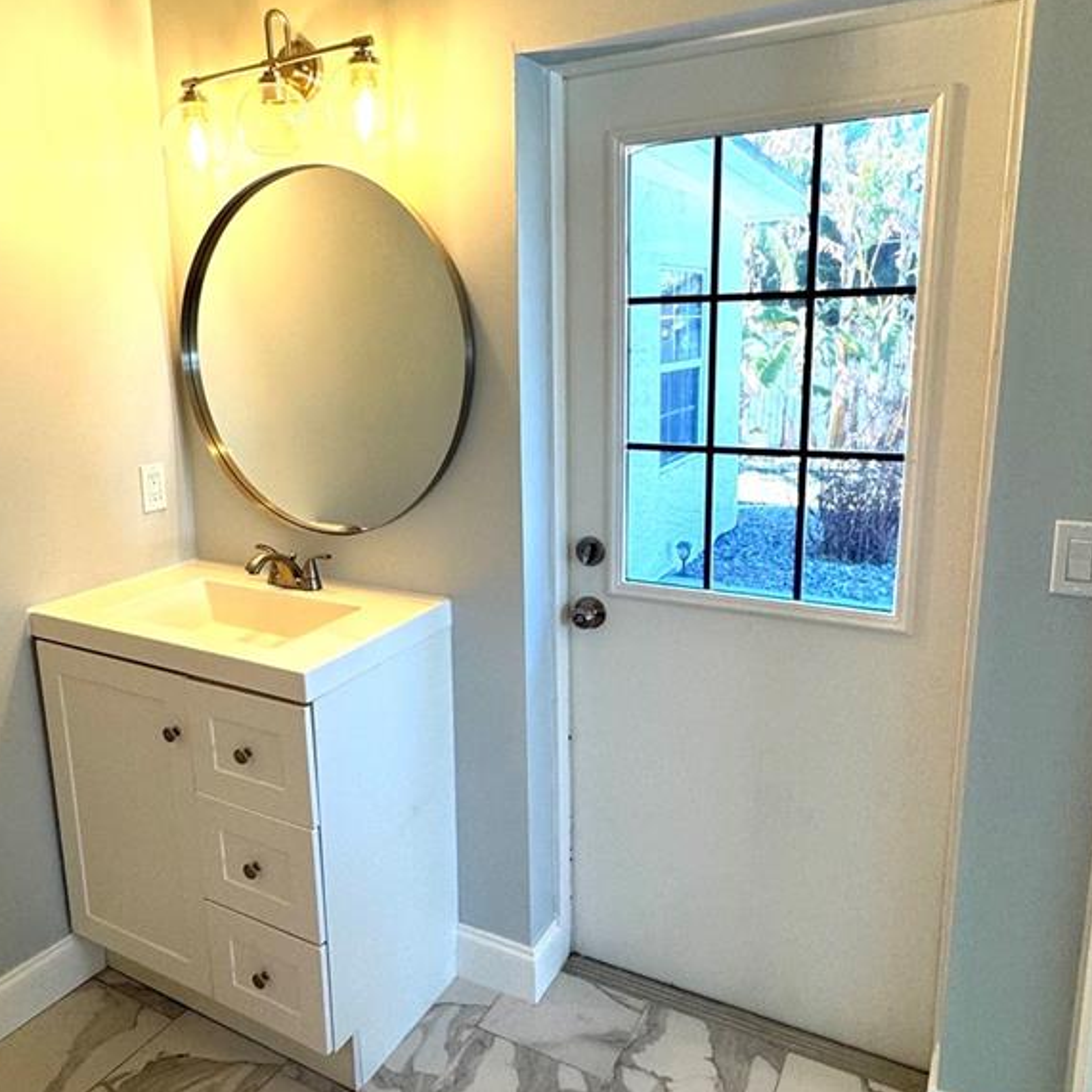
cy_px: 513
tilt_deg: -11.9
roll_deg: +2.1
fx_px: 928
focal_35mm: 26
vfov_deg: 60.9
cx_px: 463
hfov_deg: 60.6
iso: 125
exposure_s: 1/120
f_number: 2.2
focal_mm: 2.22
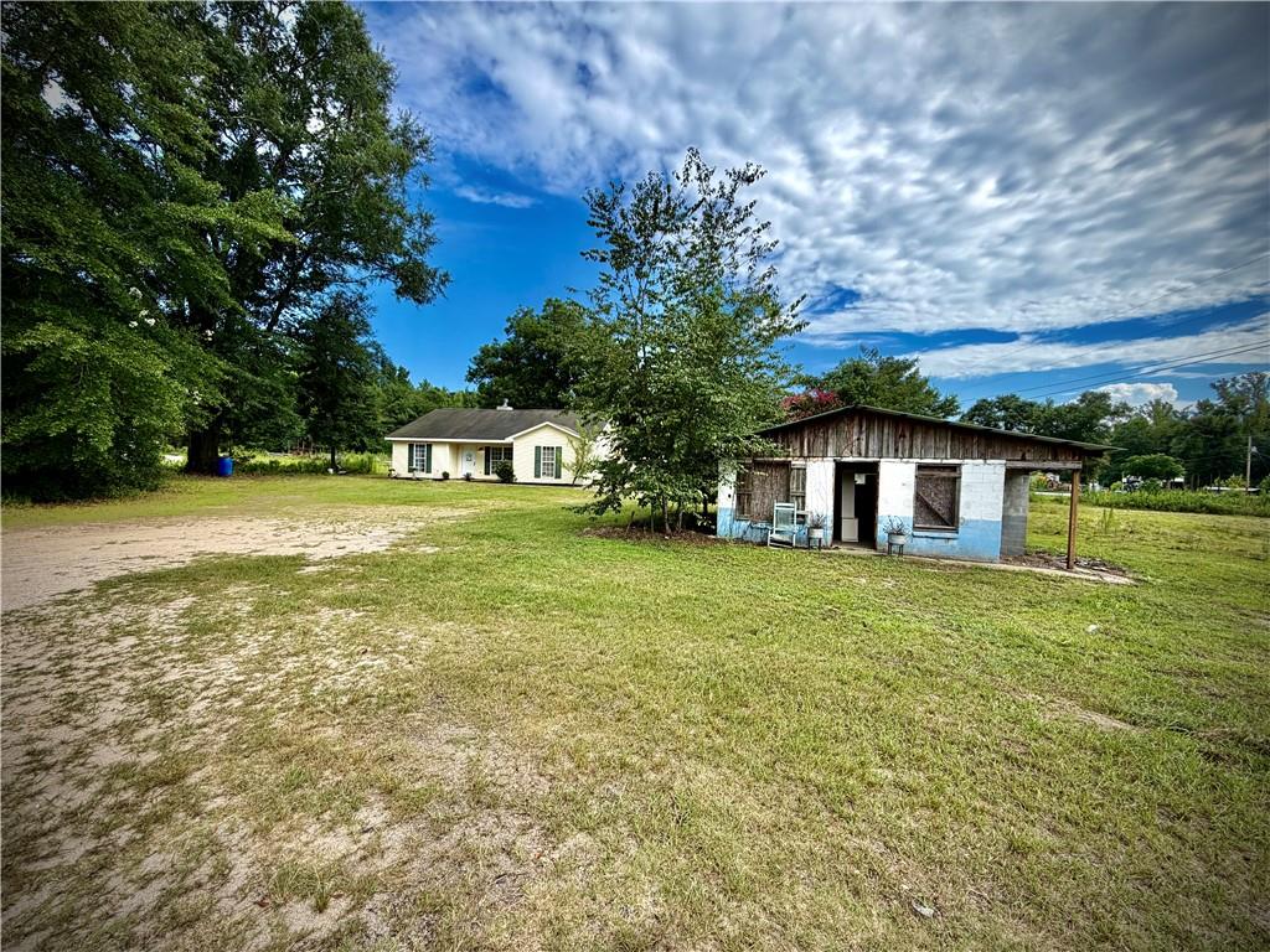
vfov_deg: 85.7
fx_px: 514
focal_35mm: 14
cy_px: 476
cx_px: 635
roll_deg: -1.8
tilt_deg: -1.7
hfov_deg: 102.1
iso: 32
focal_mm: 2.22
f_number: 2.2
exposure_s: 1/770
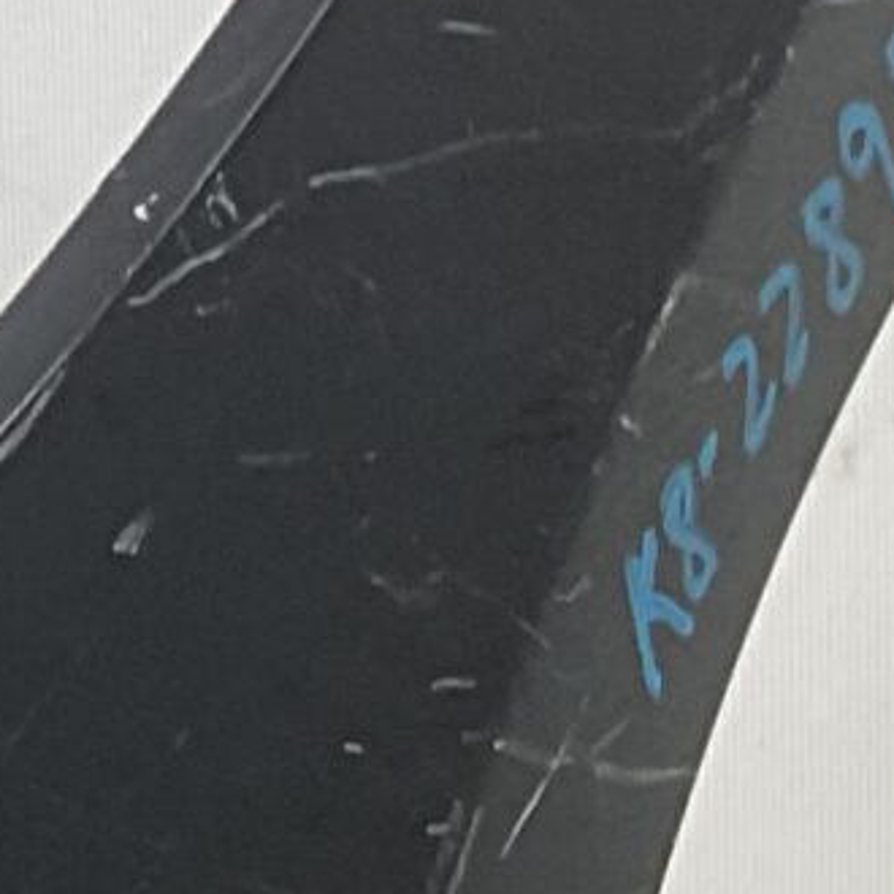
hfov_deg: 7.3
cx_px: -2230
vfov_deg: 8.2
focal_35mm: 199
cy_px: 2002
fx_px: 5815
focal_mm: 3
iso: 20
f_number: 1.8
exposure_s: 1/120
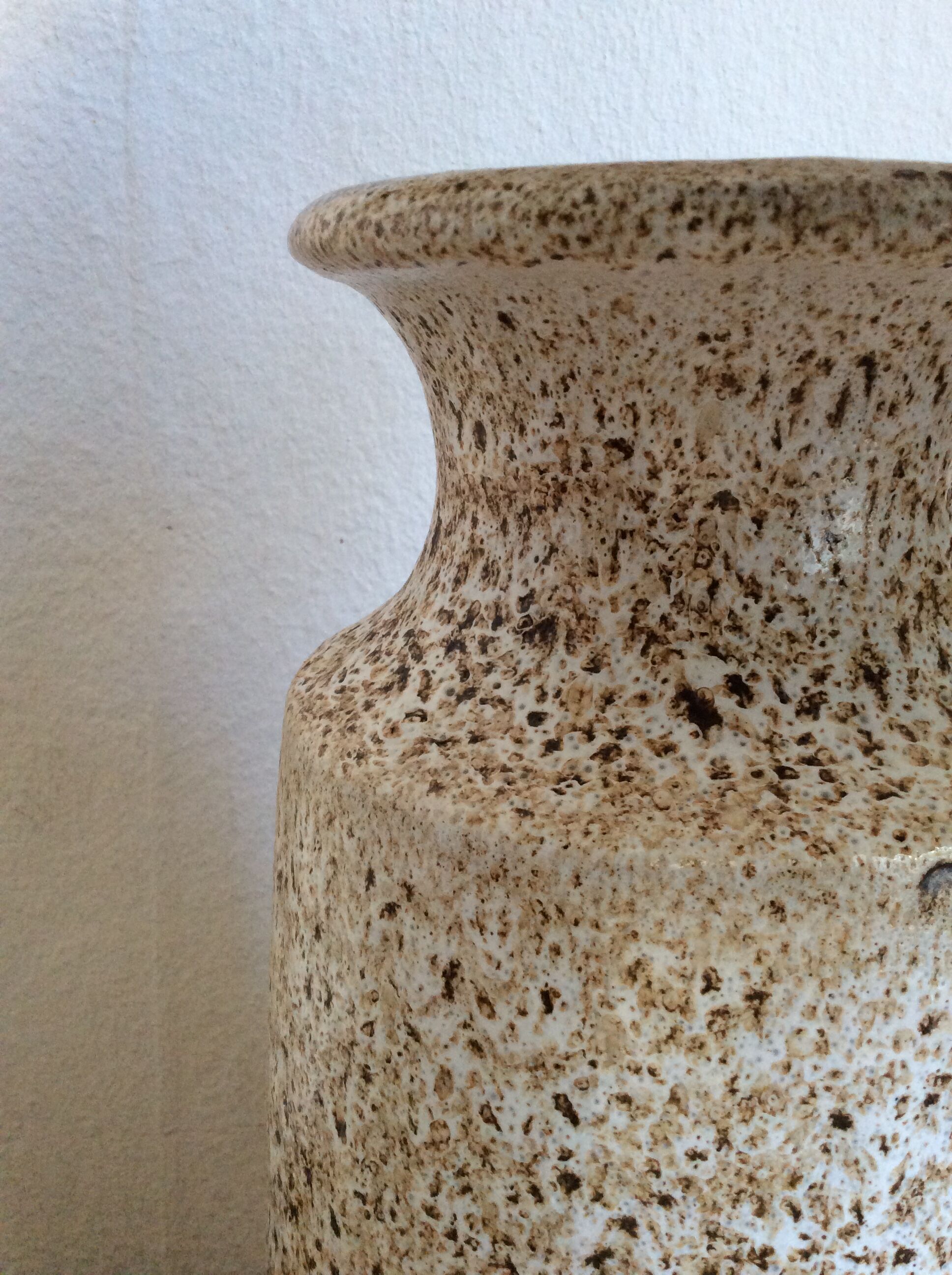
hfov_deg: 44.1
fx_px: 1177
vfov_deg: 56.9
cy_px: 638
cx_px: 476
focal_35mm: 32
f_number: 2.4
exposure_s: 1/25
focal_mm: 3.3
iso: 125
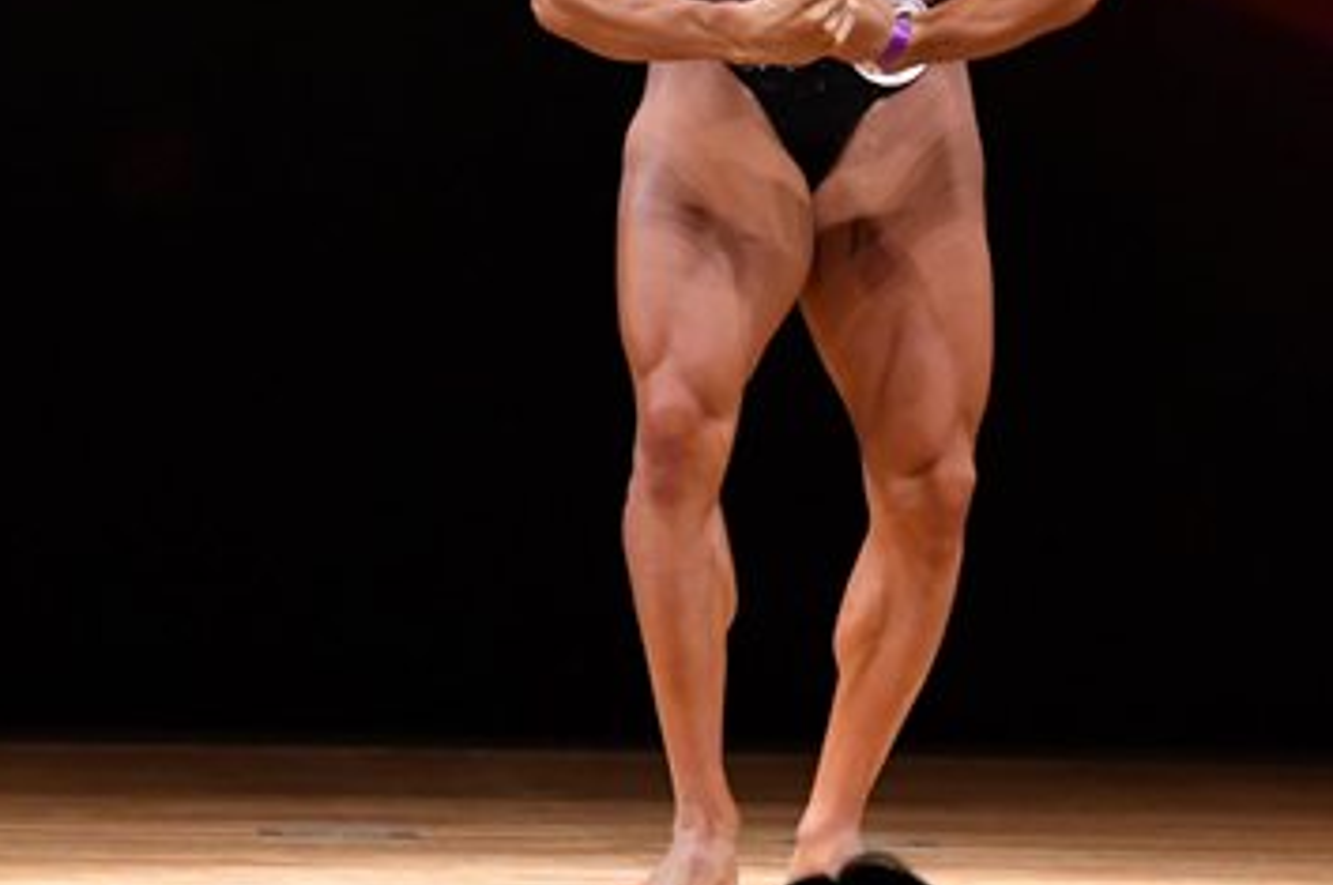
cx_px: 687
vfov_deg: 2.6
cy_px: 260
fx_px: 19450
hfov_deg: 3.9
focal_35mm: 526
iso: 4000
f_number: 5.6
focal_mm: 160
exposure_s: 1/400
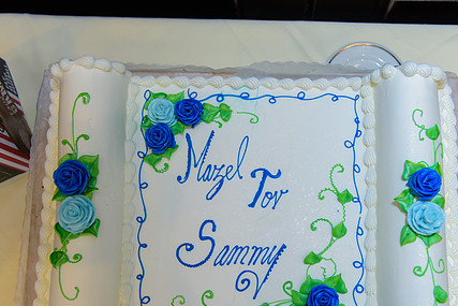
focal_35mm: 38
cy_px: 188
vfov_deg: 34.9
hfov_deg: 50.4
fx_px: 484
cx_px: 268
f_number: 3.2
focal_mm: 28
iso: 800
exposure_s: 1/125
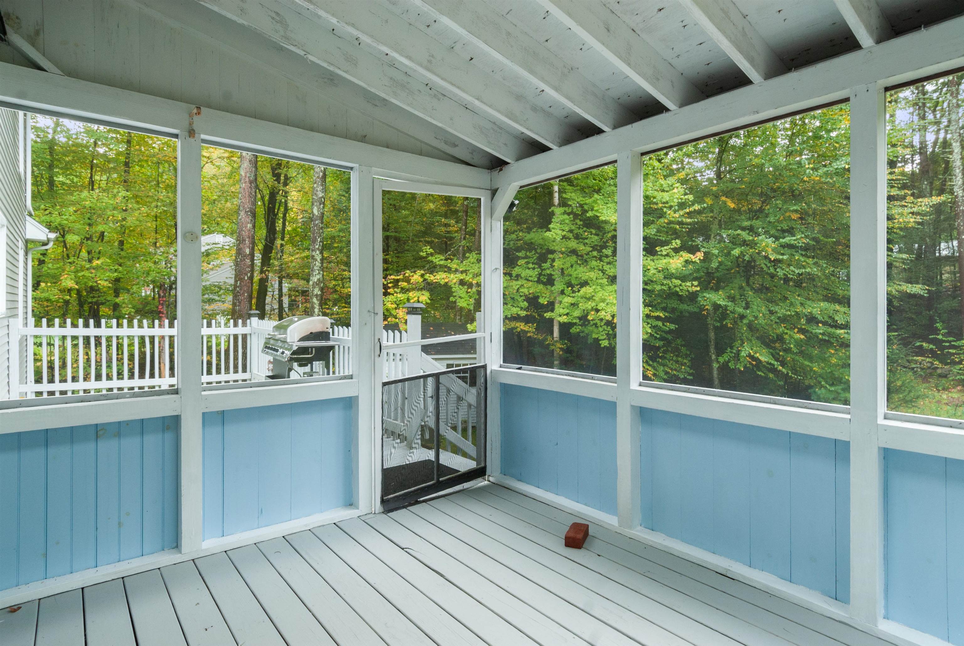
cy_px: 323
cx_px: 482
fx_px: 483
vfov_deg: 67.5
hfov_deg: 89.9
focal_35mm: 18
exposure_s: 1/10
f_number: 10
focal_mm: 12
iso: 200
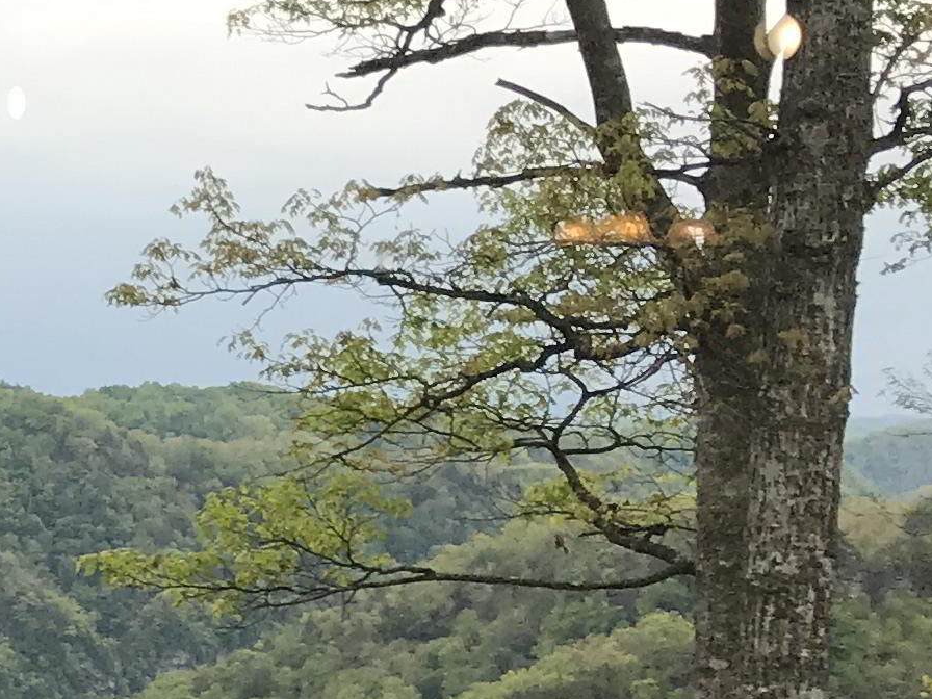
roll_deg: -0.6
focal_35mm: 126
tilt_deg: -2.3
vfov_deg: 11.6
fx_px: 3392
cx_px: -885
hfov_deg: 13.6
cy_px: 794
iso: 20
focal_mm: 3.99
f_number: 1.8
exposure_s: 1/219
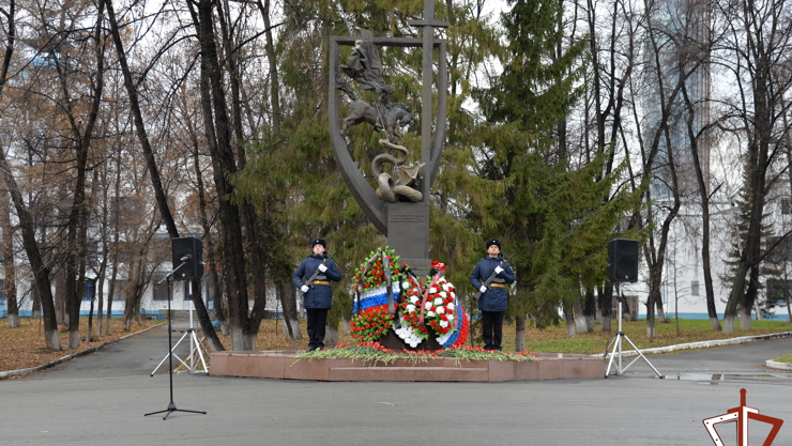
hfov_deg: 39.2
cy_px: 245
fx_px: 1114
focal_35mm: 53
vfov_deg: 22.7
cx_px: 394
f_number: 5.6
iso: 400
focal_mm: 50
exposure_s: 1/125
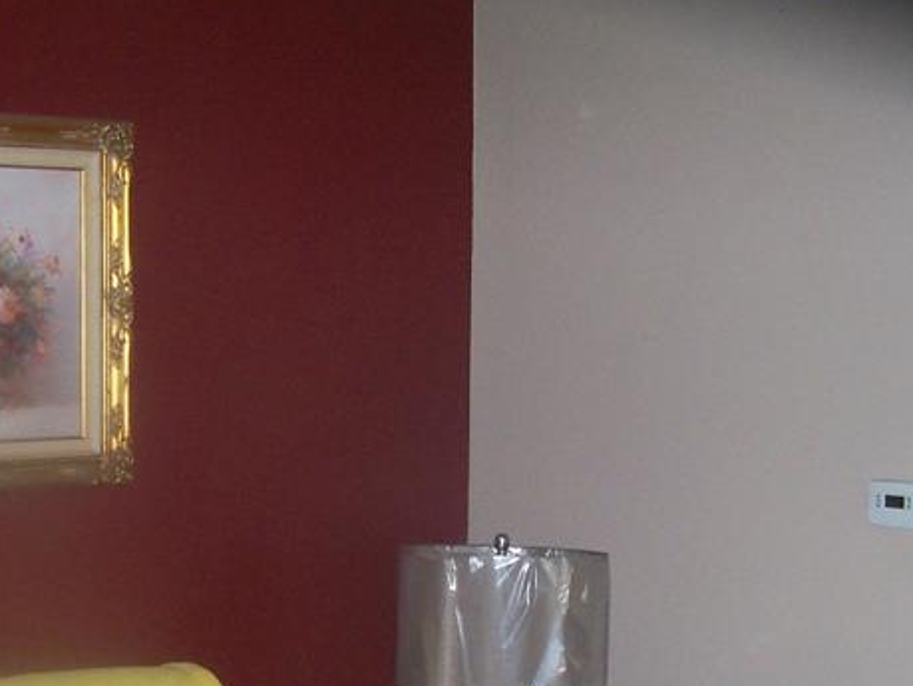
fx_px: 2059
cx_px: 139
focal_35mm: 78
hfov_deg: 24.5
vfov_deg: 18.5
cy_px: 680
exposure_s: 1/30
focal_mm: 6.2
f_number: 3.5
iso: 200
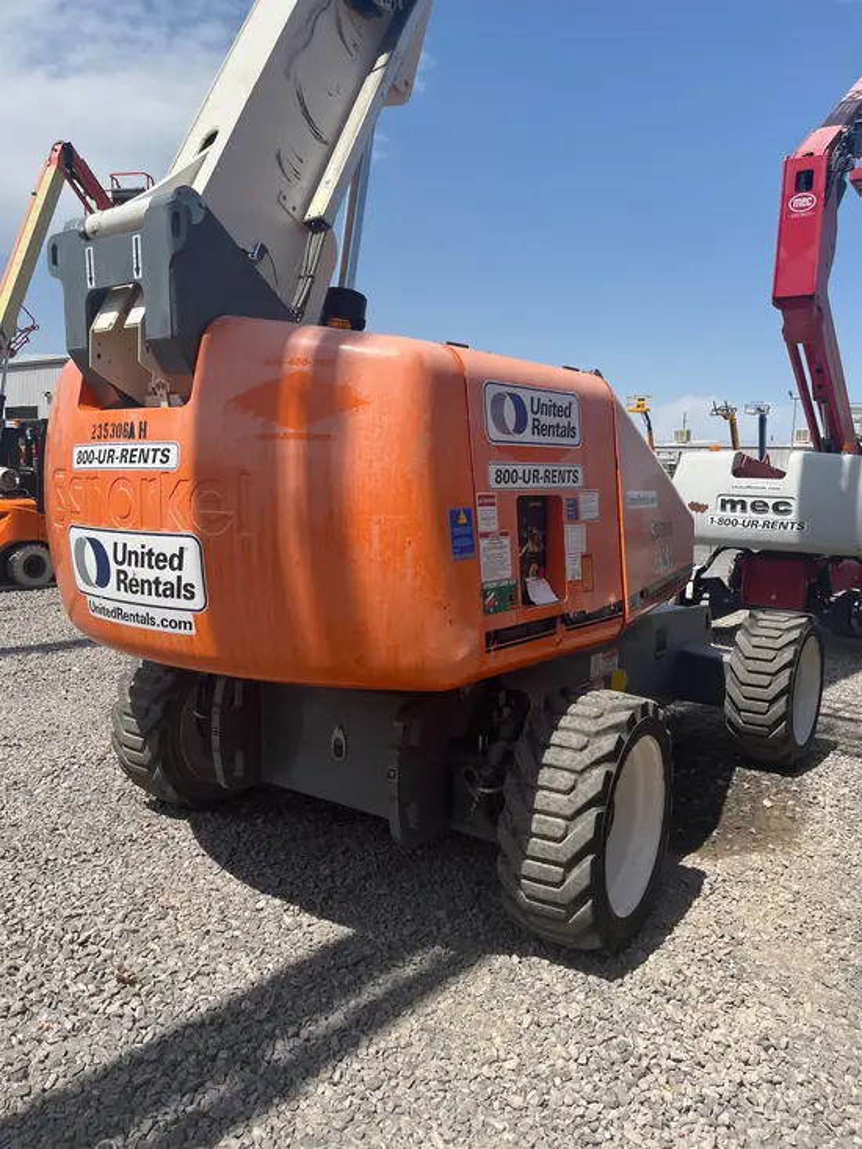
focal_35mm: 26
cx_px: 431
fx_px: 863
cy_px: 574
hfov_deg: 53.1
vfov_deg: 67.3
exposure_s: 1/3311
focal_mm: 5.1
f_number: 1.6
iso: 50
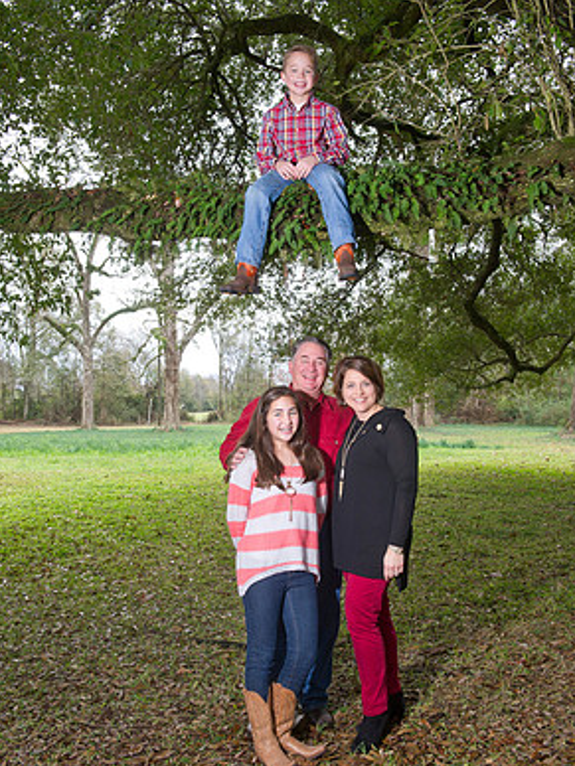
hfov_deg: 36.8
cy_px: 405
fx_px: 864
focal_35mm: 39
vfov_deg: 47.8
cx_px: 288
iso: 800
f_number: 7.1
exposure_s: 1/100
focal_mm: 35
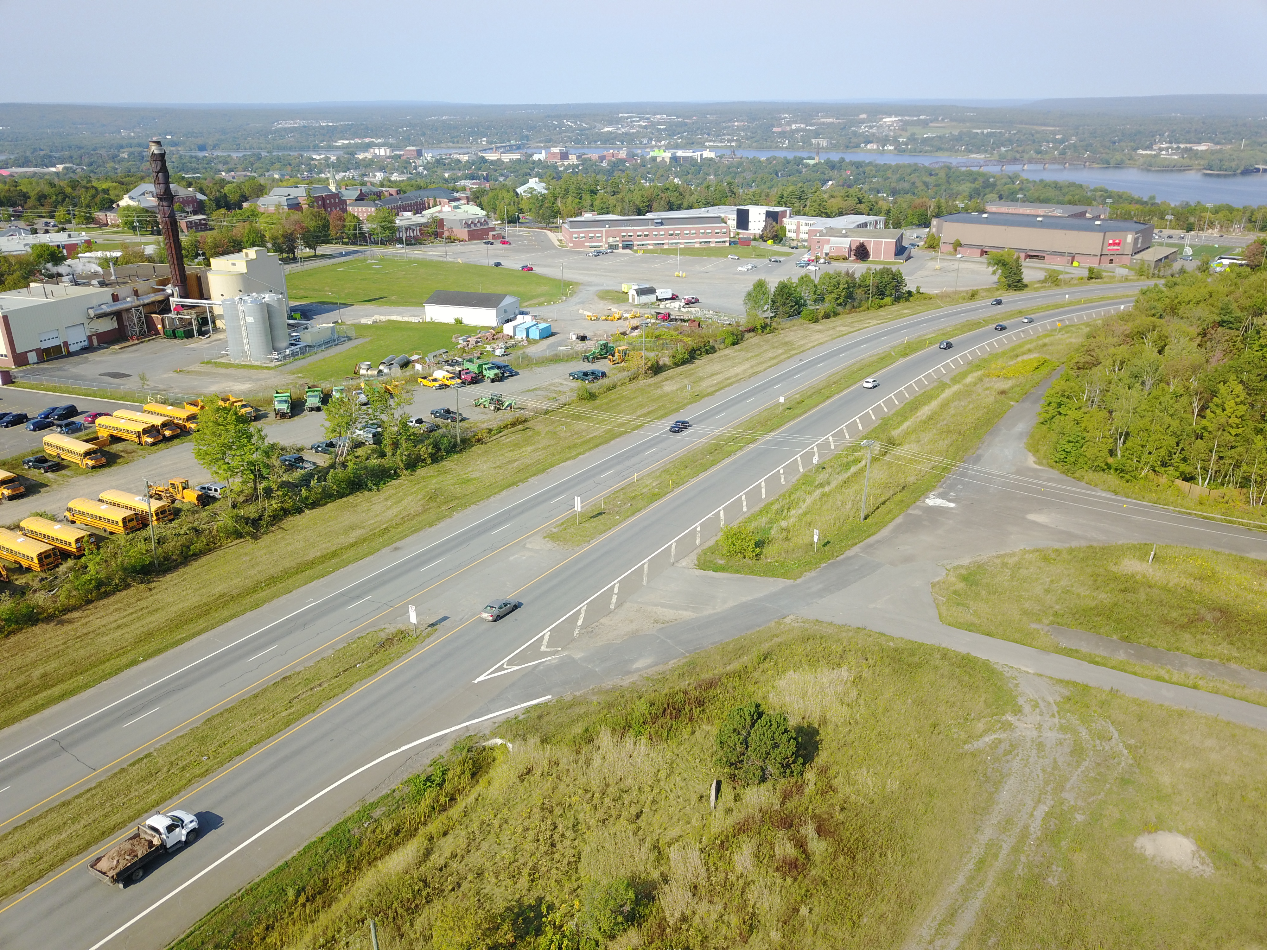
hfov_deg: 67.3
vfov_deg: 53.1
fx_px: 952
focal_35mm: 26
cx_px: 634
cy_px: 475
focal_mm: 4.73
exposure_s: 1/774
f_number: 2.2
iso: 100
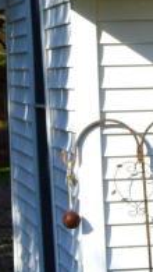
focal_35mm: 270
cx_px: 514
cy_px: 112
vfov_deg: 8.0
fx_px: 1944
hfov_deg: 4.3
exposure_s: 1/500
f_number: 11
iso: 250
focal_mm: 29
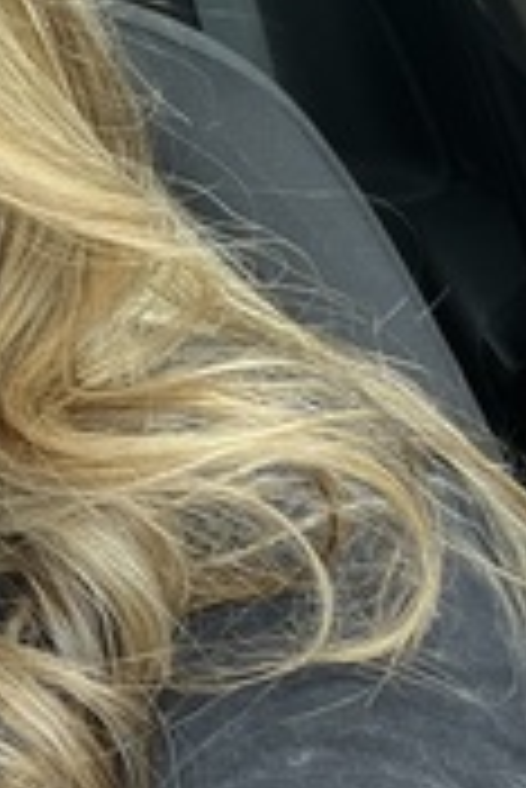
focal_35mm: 89
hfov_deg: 14.3
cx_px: -276
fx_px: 1947
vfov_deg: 22.5
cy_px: 131
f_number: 2.2
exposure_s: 1/60
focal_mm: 2.71
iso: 160
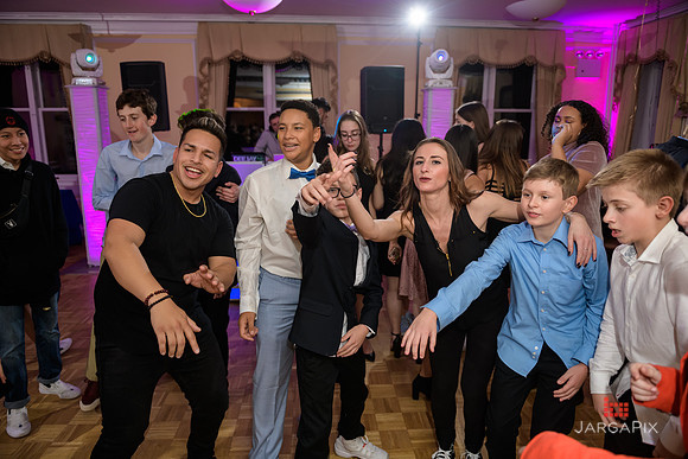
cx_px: 344
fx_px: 459
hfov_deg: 73.7
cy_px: 230
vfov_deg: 53.2
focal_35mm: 24
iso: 800
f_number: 3.2
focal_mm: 24
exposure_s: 1/125
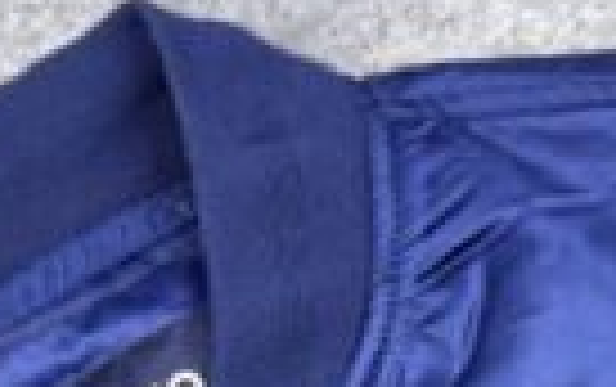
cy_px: 637
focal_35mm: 99
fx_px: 1664
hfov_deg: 21.0
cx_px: 265
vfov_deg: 12.4
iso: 125
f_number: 1.78
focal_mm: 6.76
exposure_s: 1/100
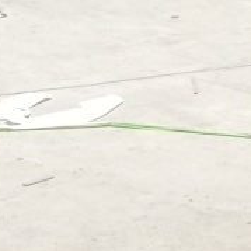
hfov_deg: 8.1
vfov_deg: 7.3
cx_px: 181
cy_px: -463
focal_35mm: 216
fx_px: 1772
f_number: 1.79
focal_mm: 4.71
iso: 1159
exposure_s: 1/50
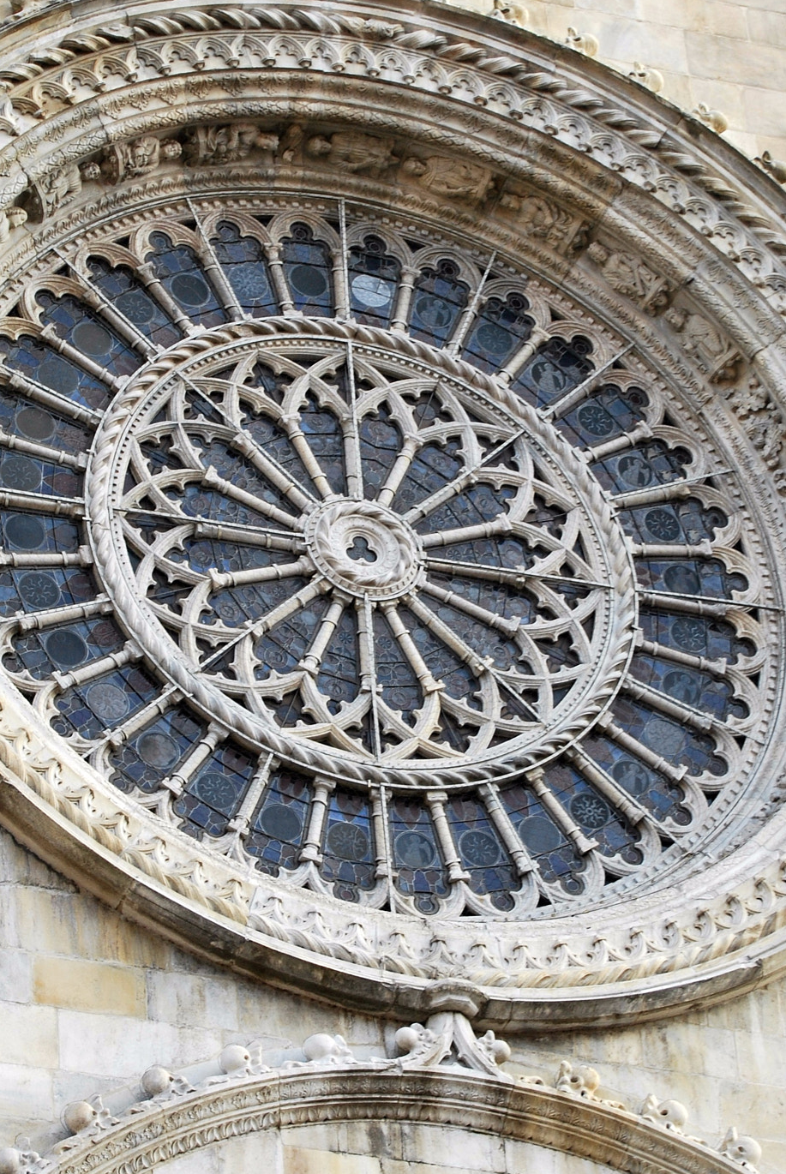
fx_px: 5127
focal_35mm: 157
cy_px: 613
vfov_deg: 13.1
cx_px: 395
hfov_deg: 8.8
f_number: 9
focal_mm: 70
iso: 200
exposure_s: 1/125
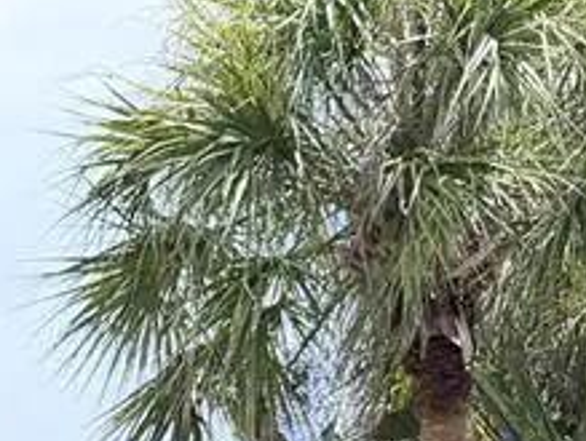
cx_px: -455
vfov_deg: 12.2
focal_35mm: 112
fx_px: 1899
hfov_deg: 15.3
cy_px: 799
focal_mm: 6.76
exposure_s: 1/2801
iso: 100
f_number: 1.78
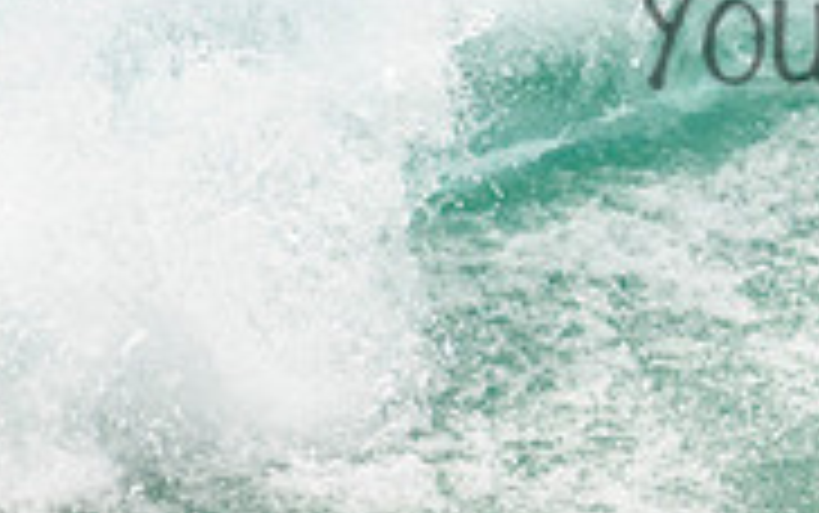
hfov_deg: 0.8
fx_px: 58069
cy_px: -20
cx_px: 1094
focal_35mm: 2600
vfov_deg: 0.5
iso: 1000
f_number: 11
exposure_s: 1/3200
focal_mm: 800
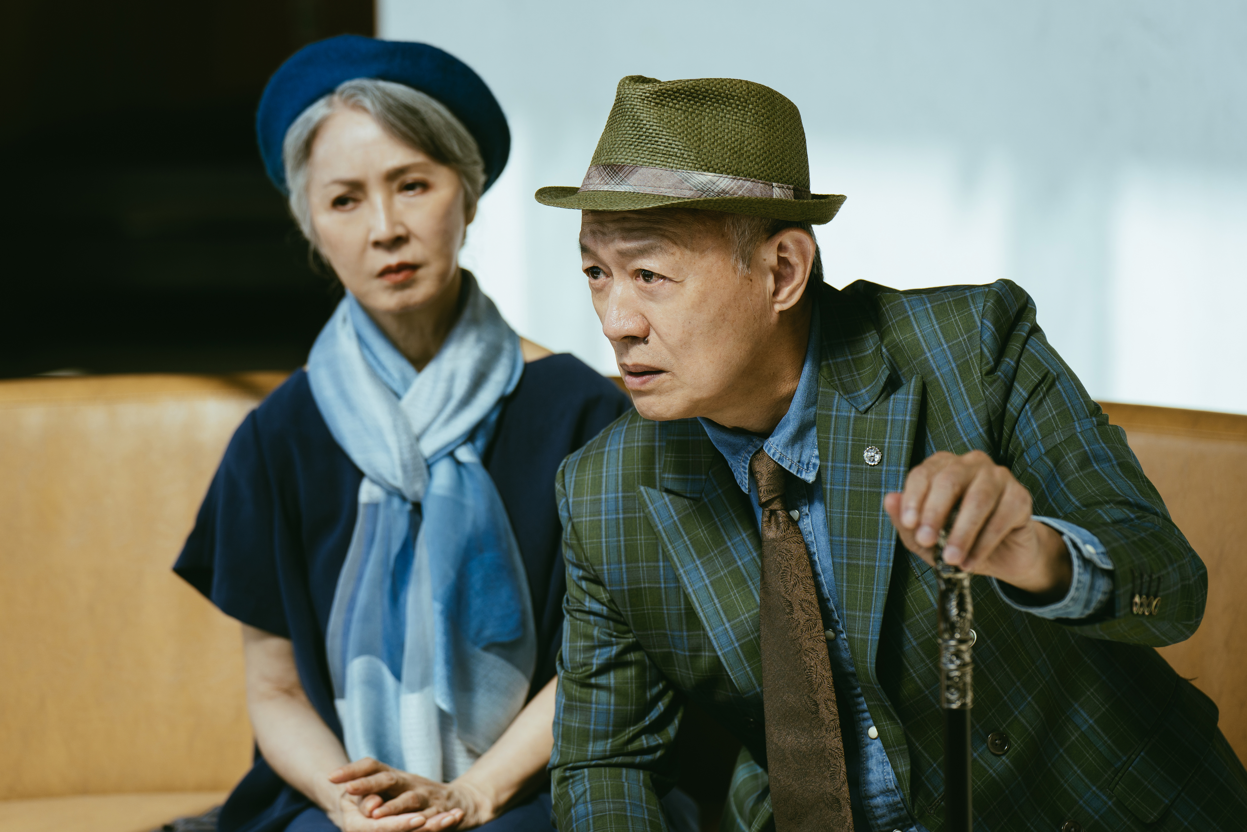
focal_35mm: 114
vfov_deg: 12.0
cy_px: 416
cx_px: 624
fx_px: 3949
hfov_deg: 17.9
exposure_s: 1/400
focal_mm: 114
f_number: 3.5
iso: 160
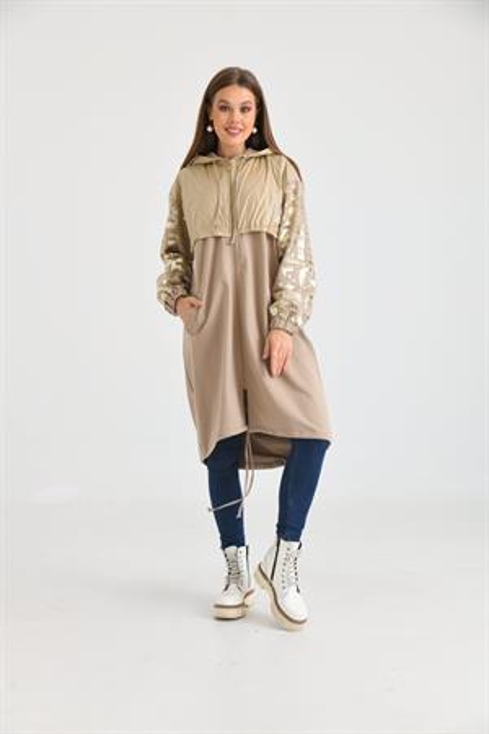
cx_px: 244
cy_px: 367
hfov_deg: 28.1
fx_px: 978
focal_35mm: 48
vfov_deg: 41.1
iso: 100
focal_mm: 48
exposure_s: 1/125
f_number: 5.6
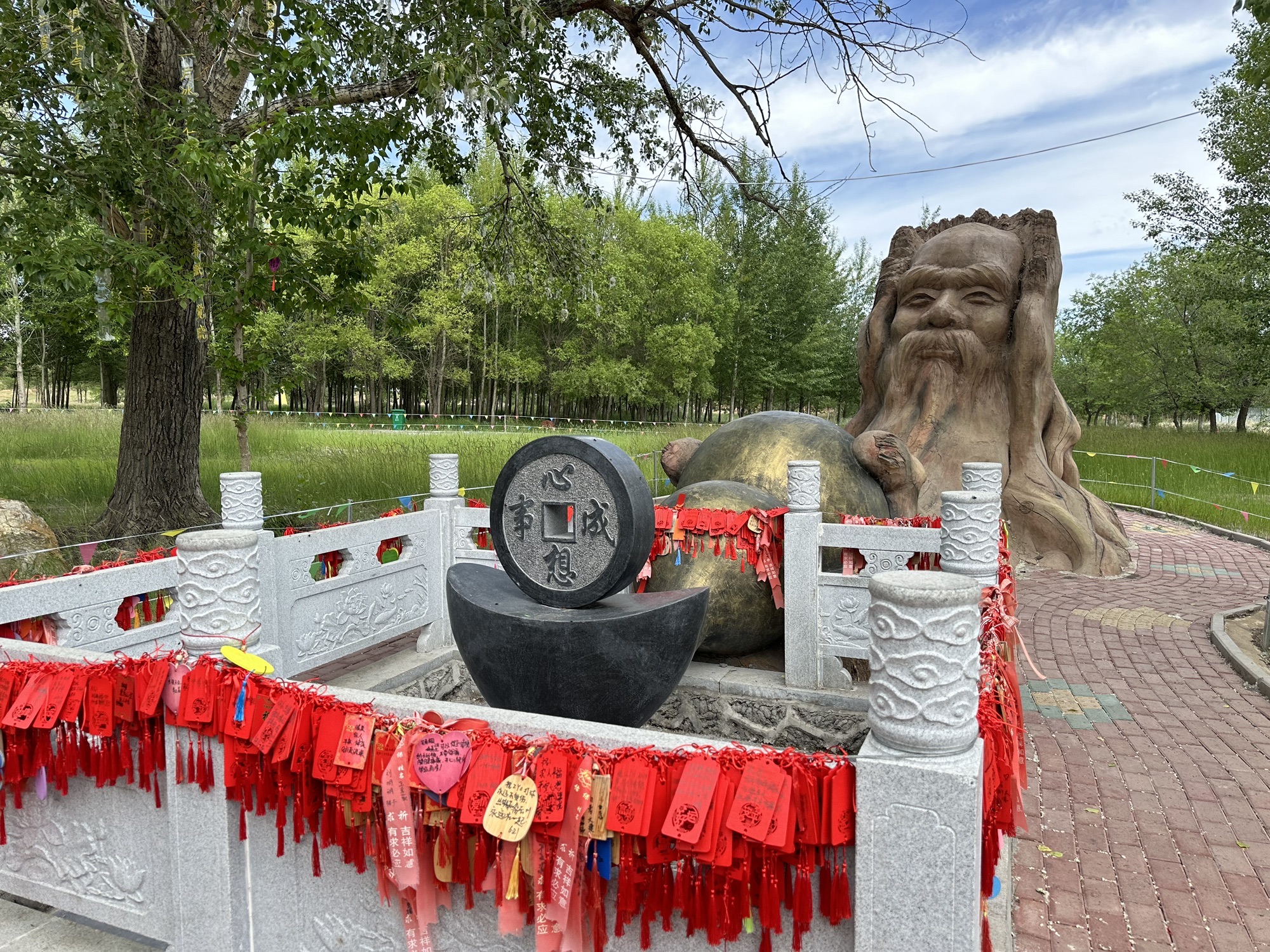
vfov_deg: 56.8
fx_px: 881
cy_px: 476
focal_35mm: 24
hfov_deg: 71.6
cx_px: 635
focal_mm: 6.86
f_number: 1.78
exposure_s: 1/1562
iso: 80
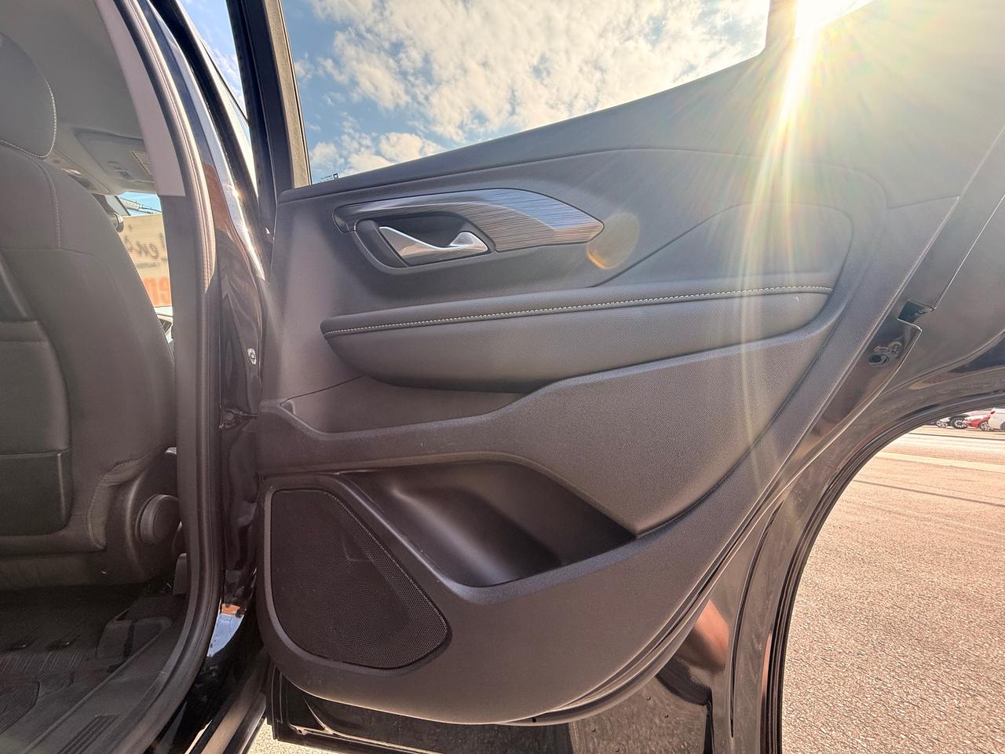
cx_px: 502
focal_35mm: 14
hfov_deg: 102.1
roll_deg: -2.3
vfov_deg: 85.7
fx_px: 406
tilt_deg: +3.5
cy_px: 377
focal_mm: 2.22
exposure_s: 1/174
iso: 64
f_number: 2.2
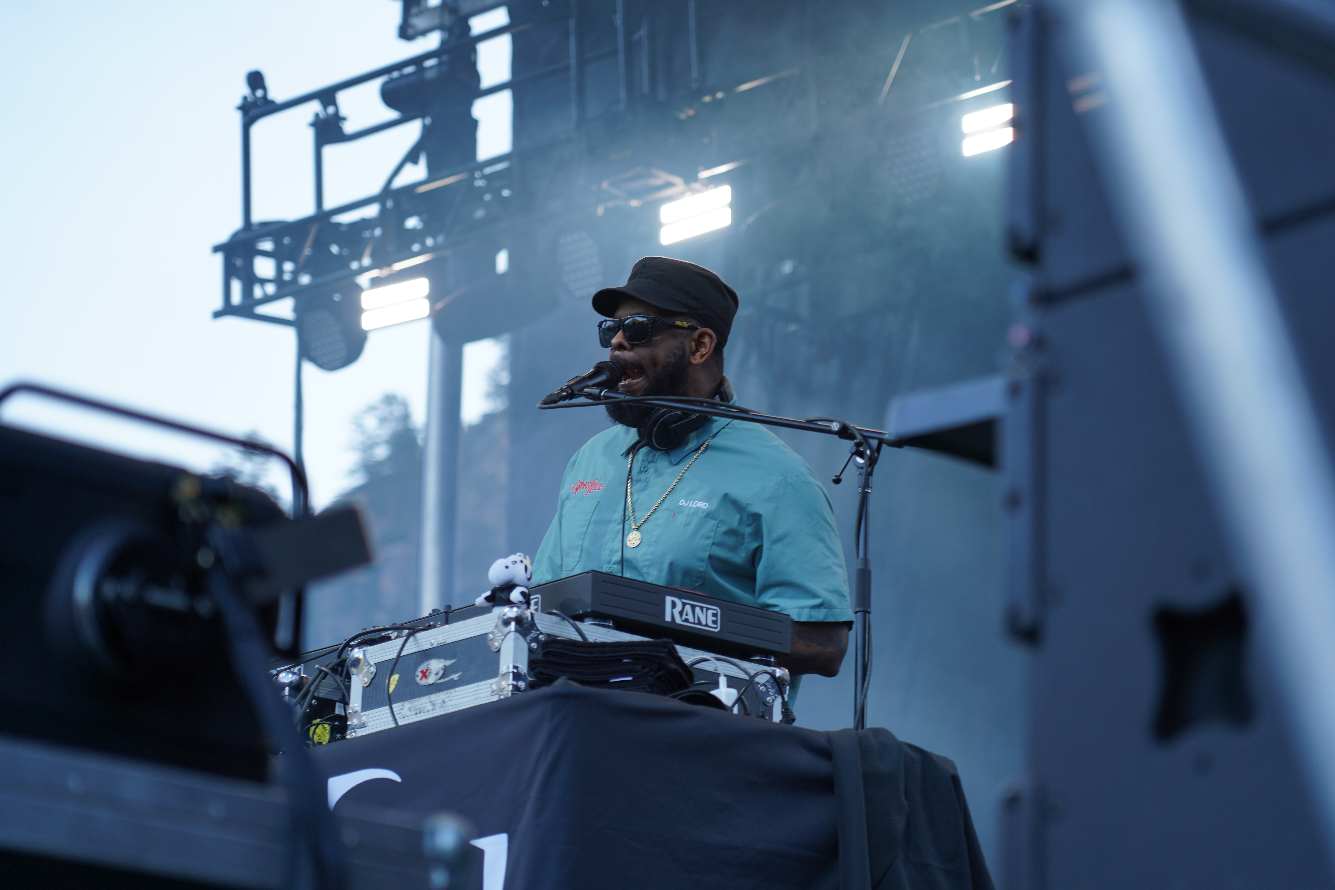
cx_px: 668
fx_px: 3893
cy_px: 445
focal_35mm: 105
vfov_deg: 13.0
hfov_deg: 19.5
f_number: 4
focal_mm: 105
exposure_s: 1/125
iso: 125
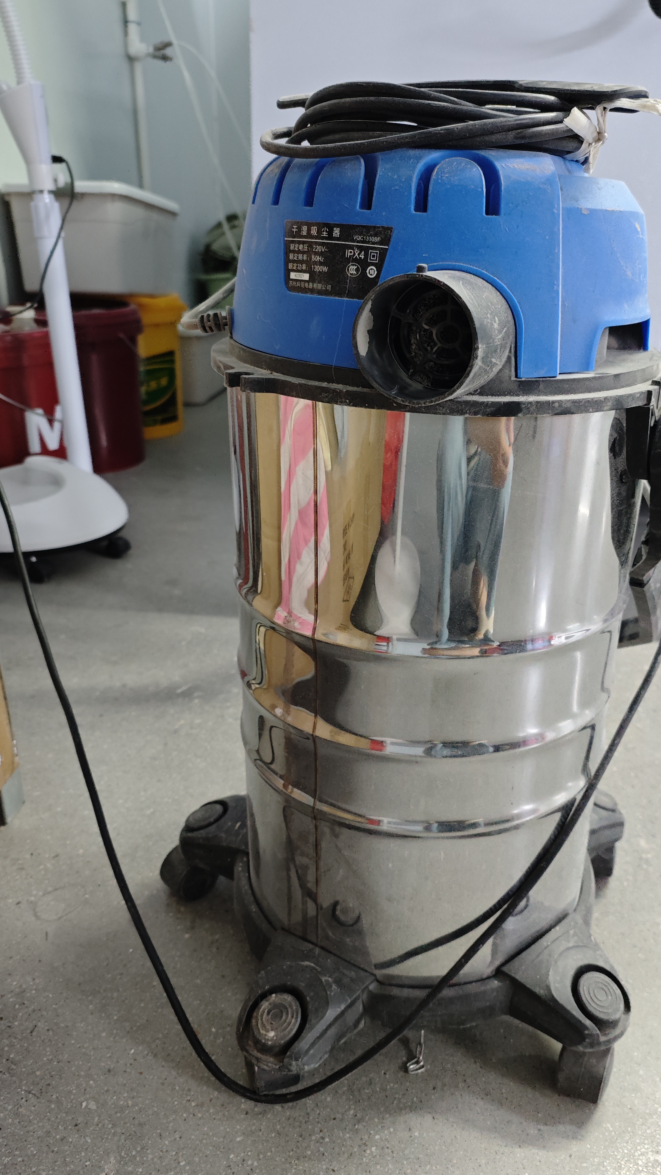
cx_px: 406
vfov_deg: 71.9
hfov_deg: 44.1
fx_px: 810
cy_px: 577
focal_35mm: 26
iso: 2000
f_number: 1.6
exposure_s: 1/252
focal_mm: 6.55
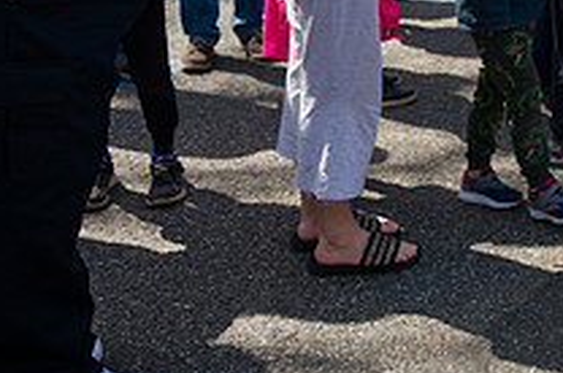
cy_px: -114
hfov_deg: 25.9
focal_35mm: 67
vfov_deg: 18.8
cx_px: 725
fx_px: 1046
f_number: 4
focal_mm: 24
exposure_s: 1/3200
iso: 200
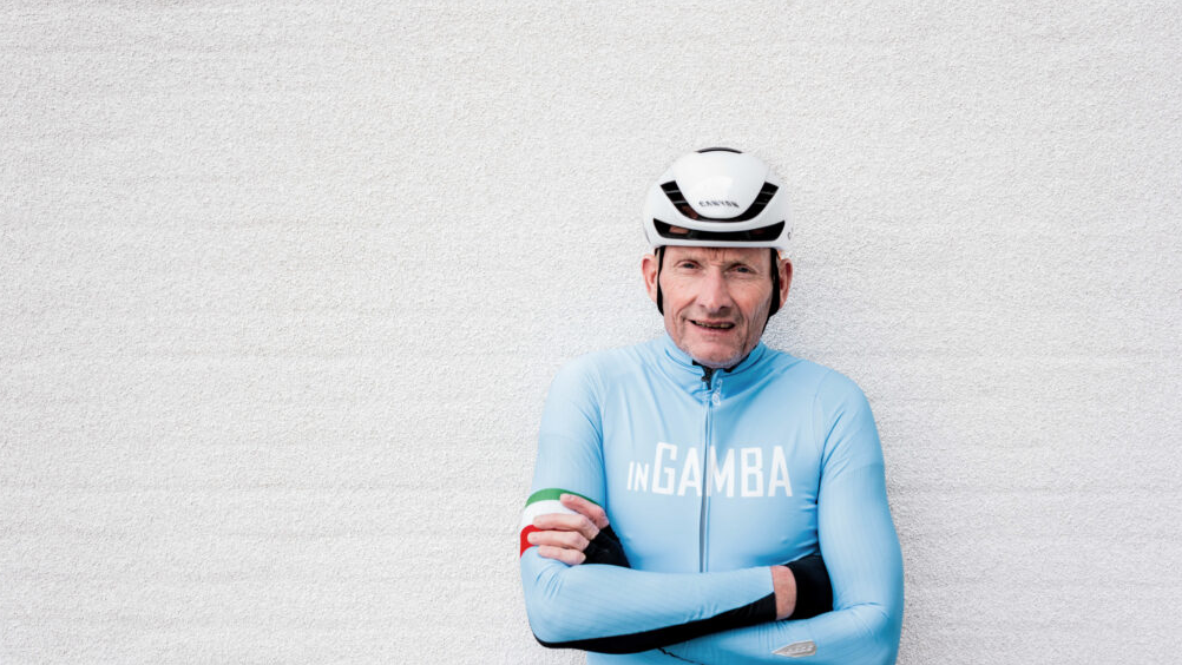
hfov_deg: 44.6
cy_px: 351
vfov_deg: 26.0
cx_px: 598
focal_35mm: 46
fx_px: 1442
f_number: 2.8
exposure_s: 1/250
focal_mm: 43
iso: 100
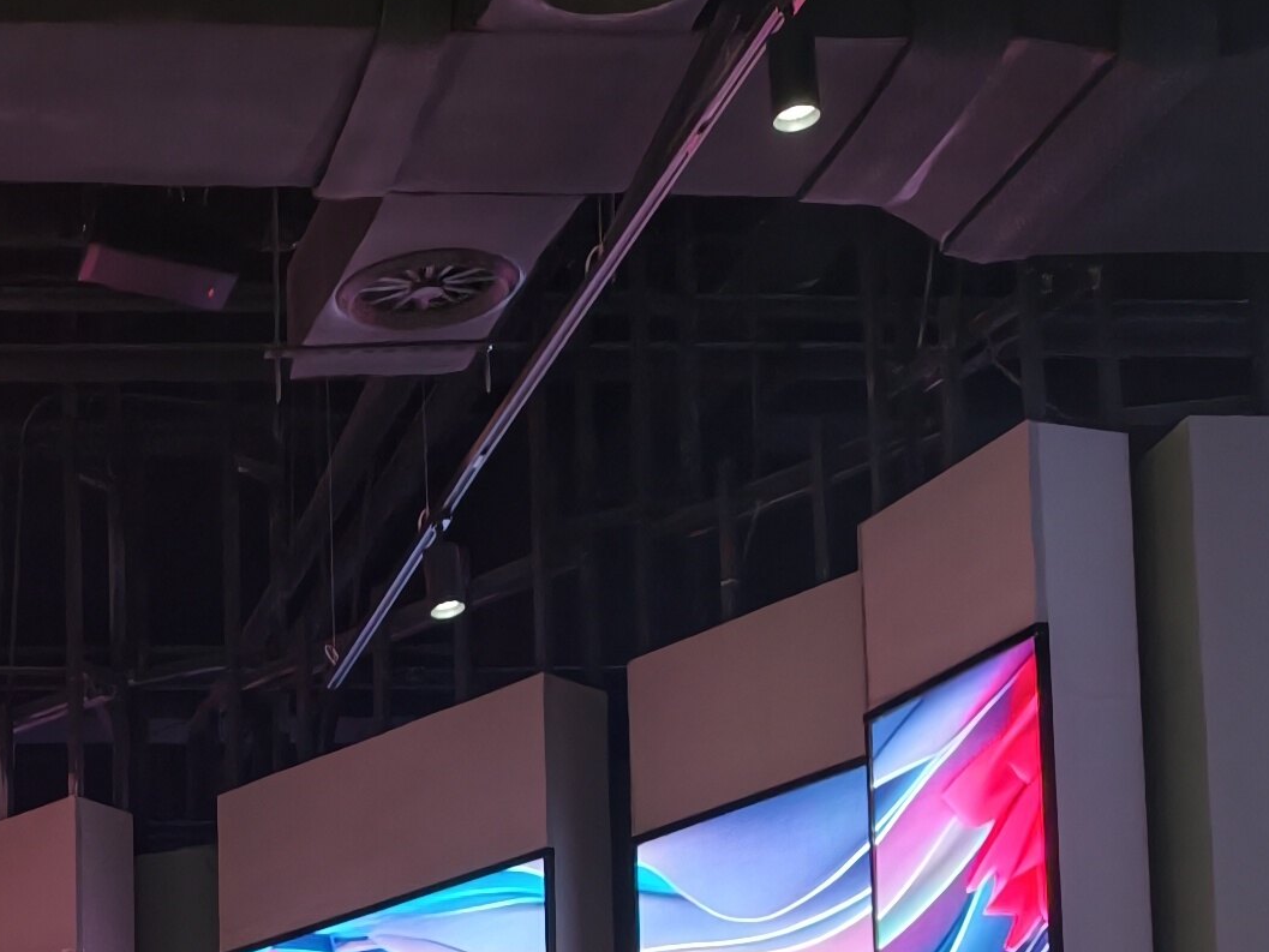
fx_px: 3410
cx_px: -453
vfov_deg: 14.0
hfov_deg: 19.2
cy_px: 1759
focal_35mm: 93
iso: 104
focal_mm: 7
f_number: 1.57
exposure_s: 1/60
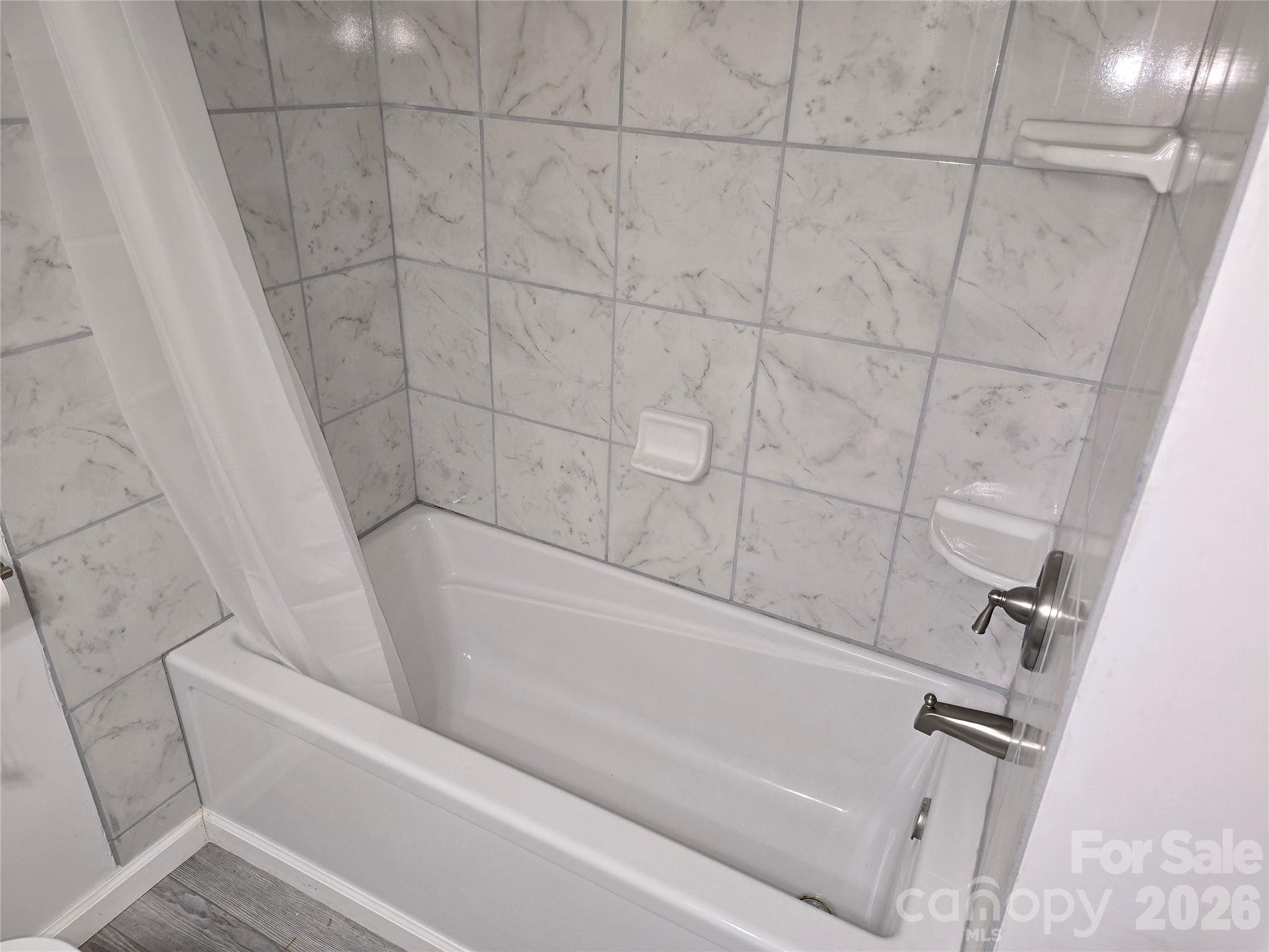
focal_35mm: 23
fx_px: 843
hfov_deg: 73.9
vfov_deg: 58.9
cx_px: 634
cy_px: 476
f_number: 1.7
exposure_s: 1/60
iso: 80
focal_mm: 6.3
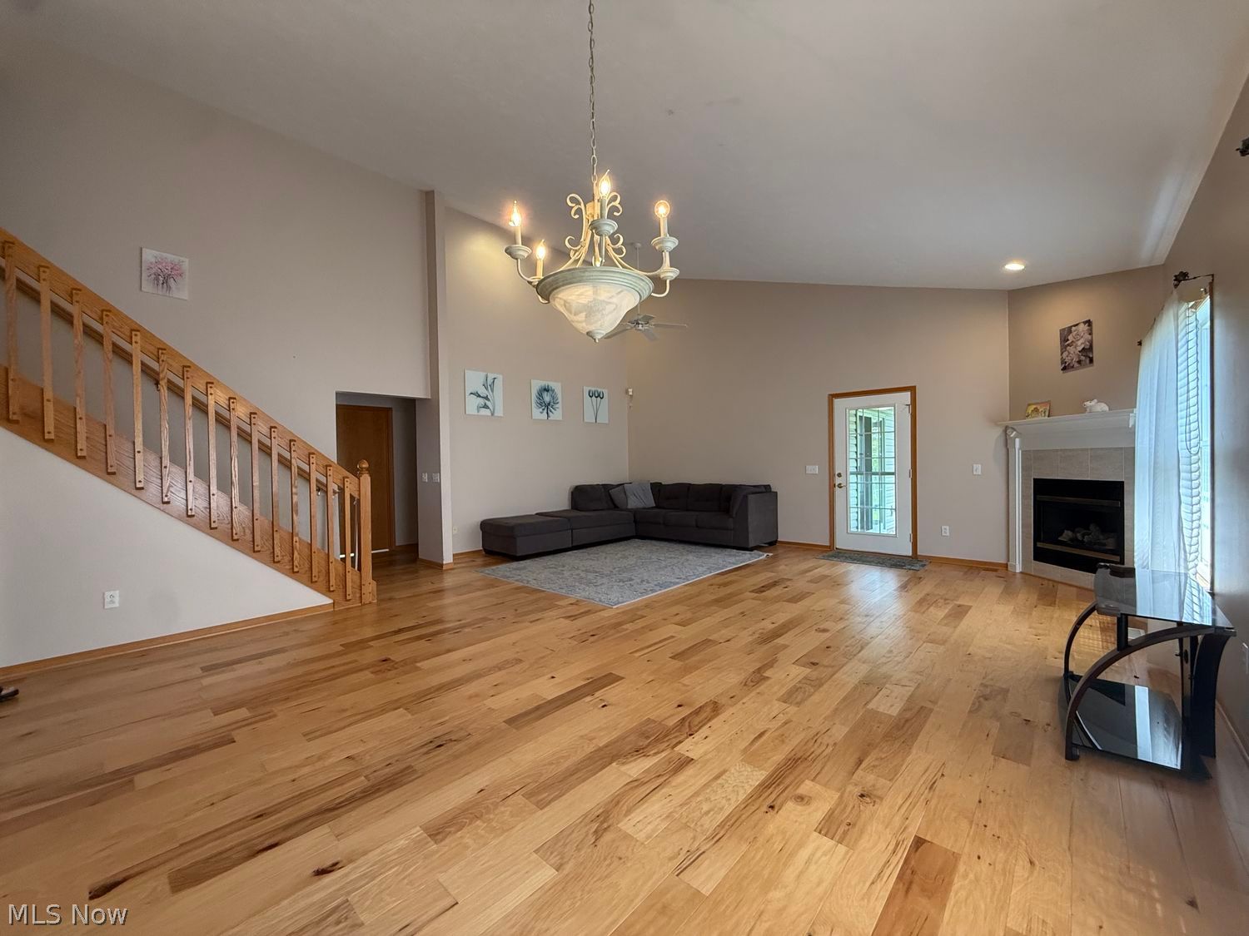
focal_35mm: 14
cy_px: 468
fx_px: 505
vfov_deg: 85.7
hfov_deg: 102.1
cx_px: 624
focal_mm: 2.22
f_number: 2.2
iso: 320
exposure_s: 1/120
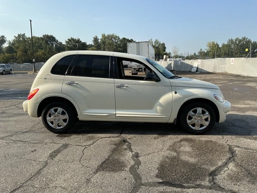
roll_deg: -0.5
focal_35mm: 28
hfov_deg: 63.4
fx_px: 208
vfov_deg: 49.7
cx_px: 128
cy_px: 96
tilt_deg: -4.7
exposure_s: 1/1195
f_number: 1.8
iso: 25
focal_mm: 3
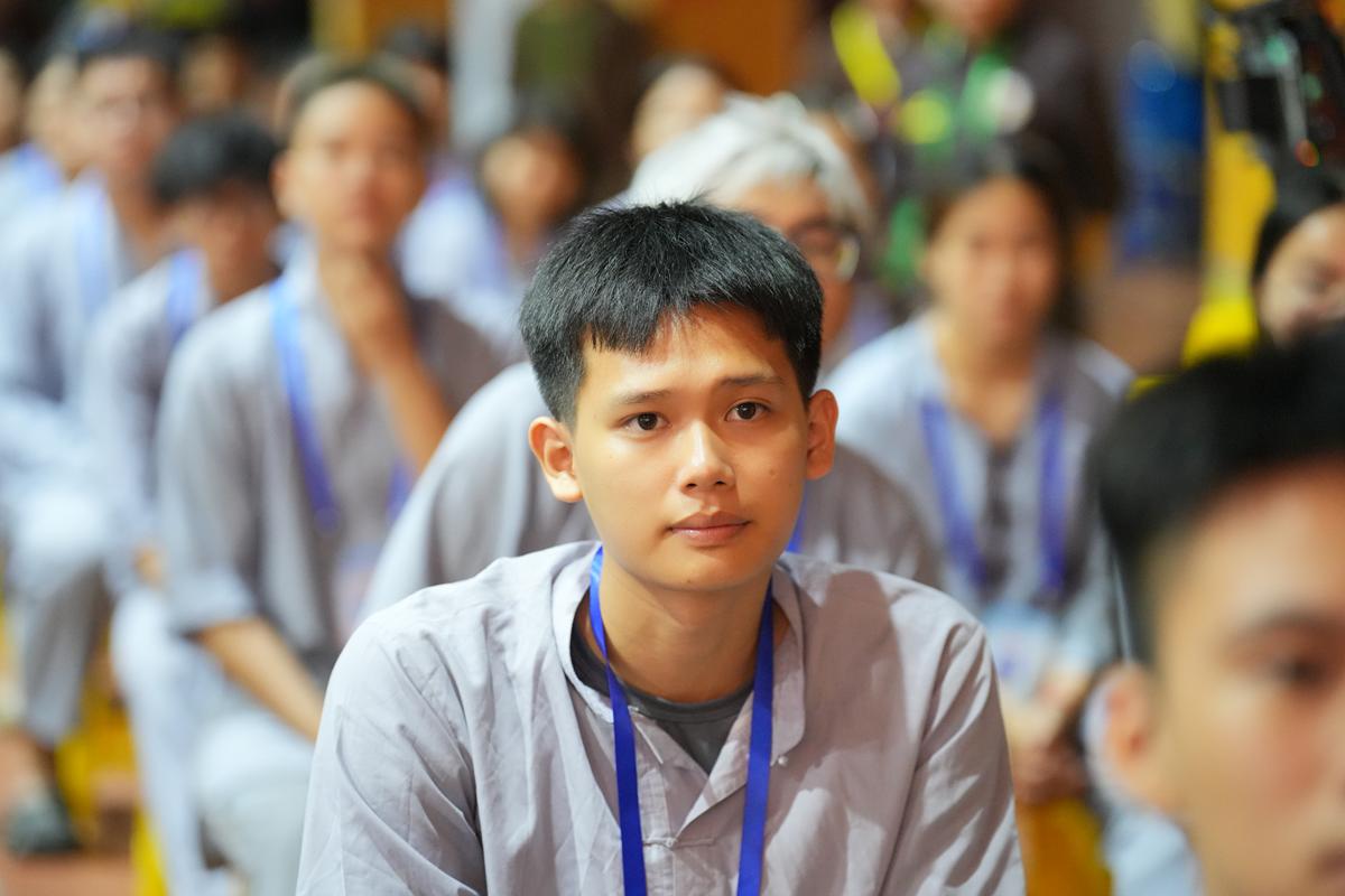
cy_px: 448
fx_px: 4670
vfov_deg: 11.0
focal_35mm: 125
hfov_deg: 16.4
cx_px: 672
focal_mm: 125
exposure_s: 1/100
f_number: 2.8
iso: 6400
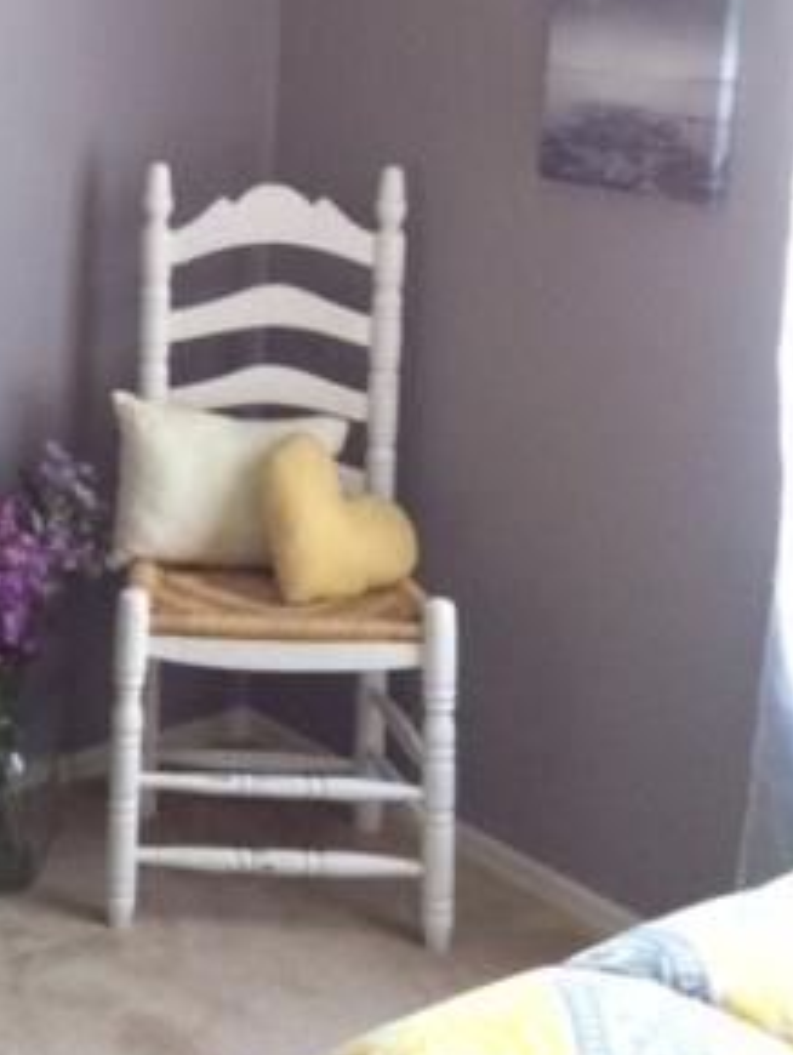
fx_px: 1952
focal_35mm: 64
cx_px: -11
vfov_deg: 29.4
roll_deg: -0.7
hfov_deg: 22.1
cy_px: 171
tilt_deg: -9.7
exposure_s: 1/30
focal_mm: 4.15
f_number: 2.2
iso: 160
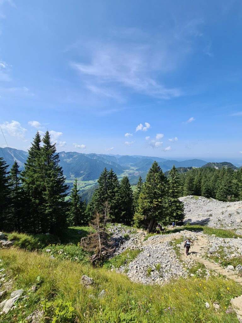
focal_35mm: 13
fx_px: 121
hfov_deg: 89.9
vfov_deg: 106.2
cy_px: 162
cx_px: 121
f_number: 2.2
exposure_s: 1/1768
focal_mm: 2.2
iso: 64
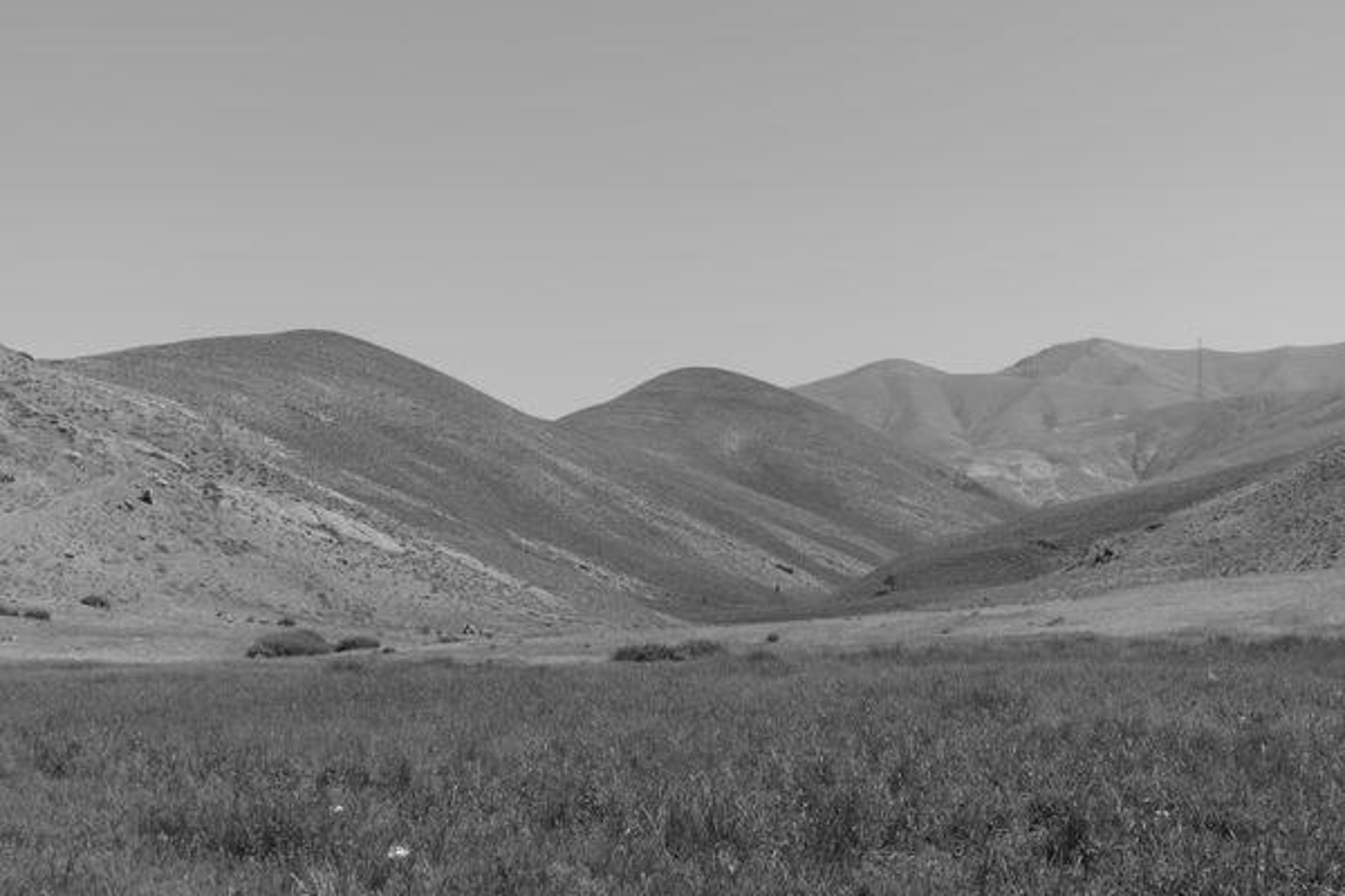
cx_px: 672
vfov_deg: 26.5
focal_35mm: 51
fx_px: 1905
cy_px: 448
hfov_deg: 38.9
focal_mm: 34.3
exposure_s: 1/750
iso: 160
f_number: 5.6
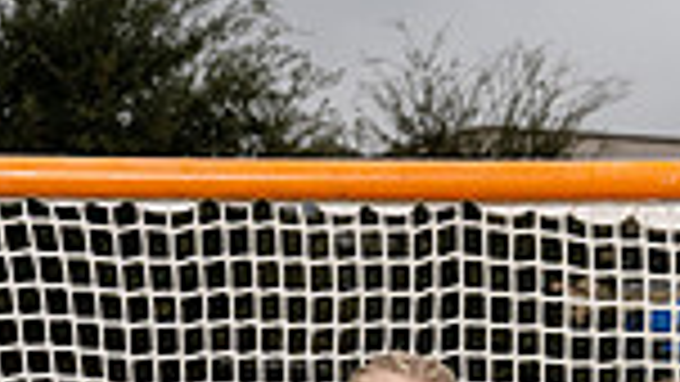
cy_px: 984
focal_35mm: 144
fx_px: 2597
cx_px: 423
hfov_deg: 14.9
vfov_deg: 7.7
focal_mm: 46
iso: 200
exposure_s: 1/250
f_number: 6.3
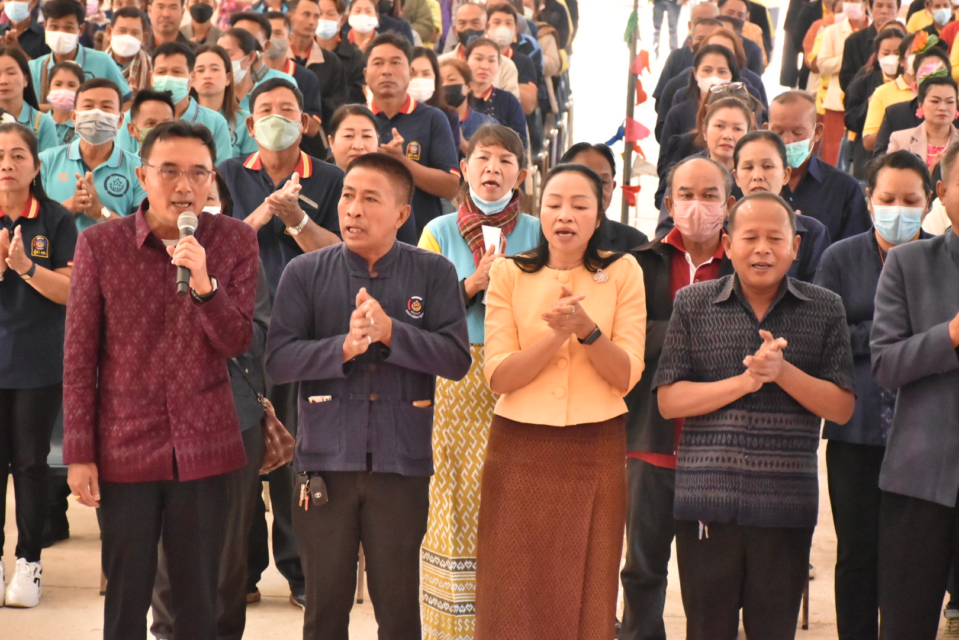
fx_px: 3196
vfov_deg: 11.4
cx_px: 480
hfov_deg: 17.1
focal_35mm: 120
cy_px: 320
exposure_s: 1/125
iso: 4000
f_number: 5.3
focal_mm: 80
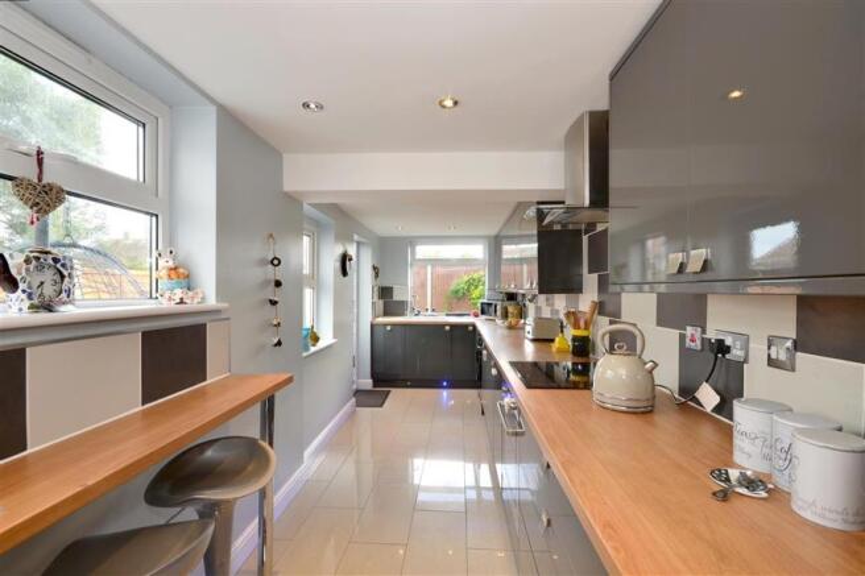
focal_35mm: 15
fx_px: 360
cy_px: 288
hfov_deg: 100.4
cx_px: 432
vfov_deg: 77.3
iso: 200
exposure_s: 1/8
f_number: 11
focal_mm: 10
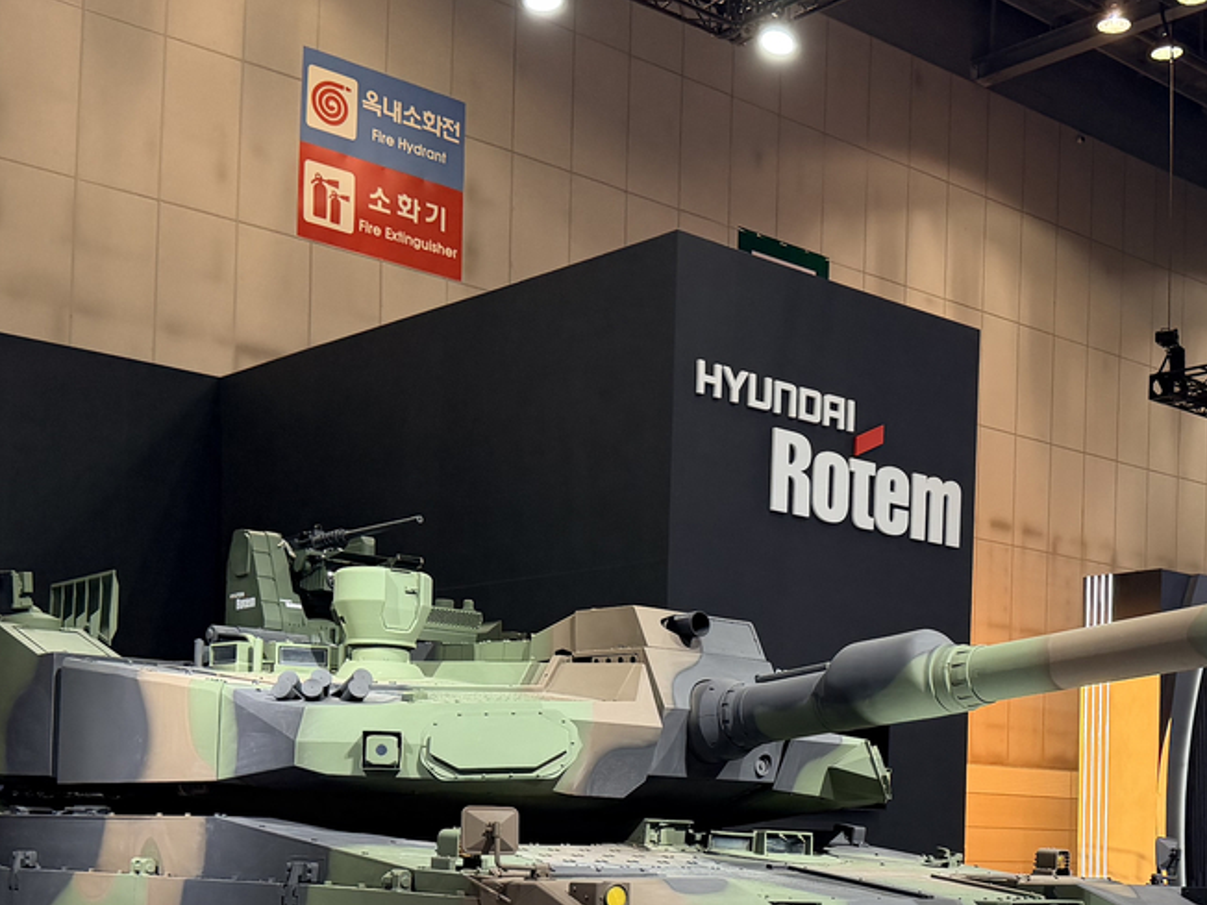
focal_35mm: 53
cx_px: 781
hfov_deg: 35.9
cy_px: 761
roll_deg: -0.9
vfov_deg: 26.8
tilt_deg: +1.5
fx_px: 1848
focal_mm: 6.76
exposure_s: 1/222
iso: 200
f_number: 1.78
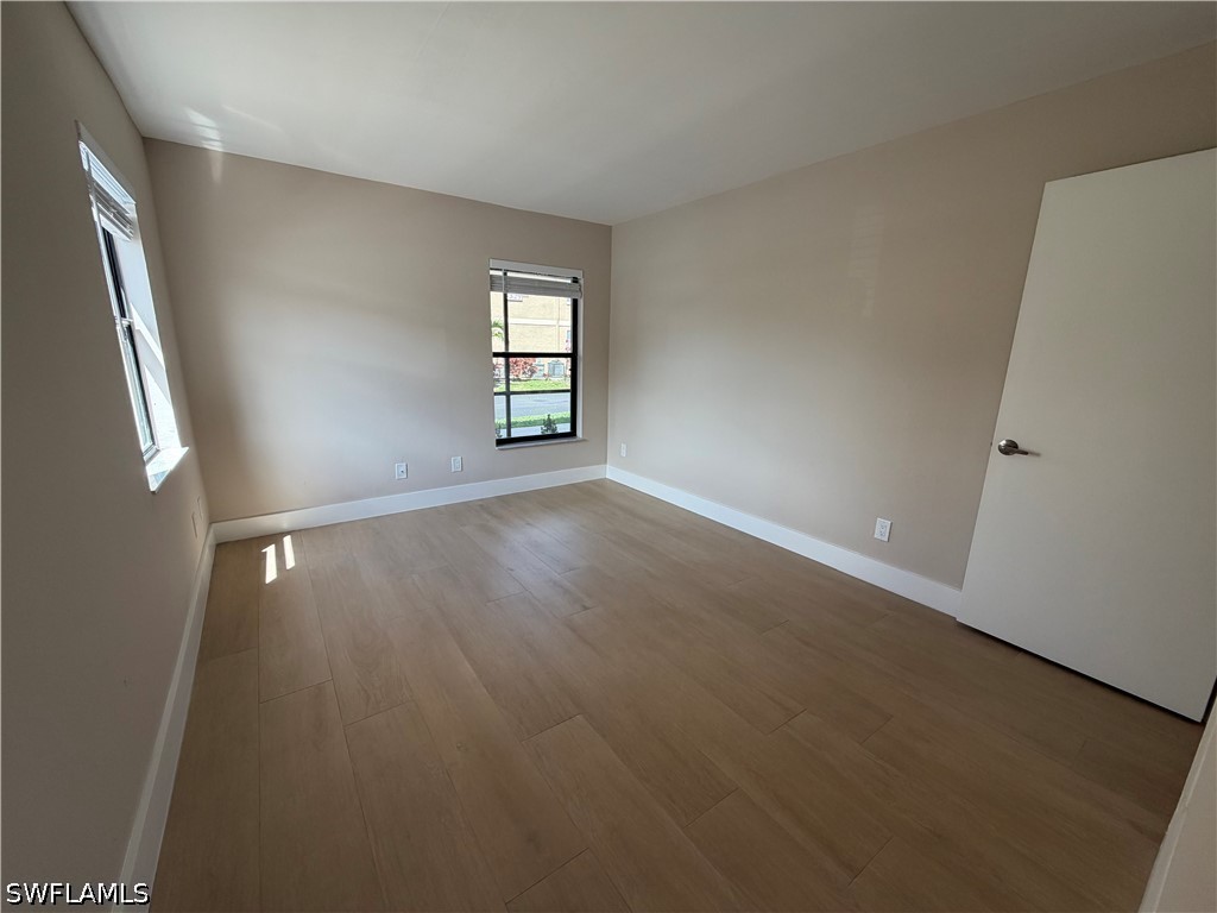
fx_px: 492
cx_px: 608
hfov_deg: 102.1
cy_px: 456
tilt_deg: -13.4
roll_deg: -0.5
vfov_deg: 85.7
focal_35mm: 14
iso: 50
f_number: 2.2
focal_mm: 2.22
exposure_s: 1/124
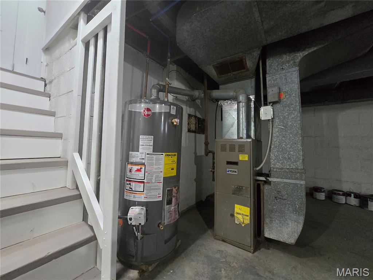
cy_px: 140
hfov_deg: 106.2
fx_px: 140
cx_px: 186
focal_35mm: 13
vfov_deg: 89.9
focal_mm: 2.2
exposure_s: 1/60
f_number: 2.2
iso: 1000
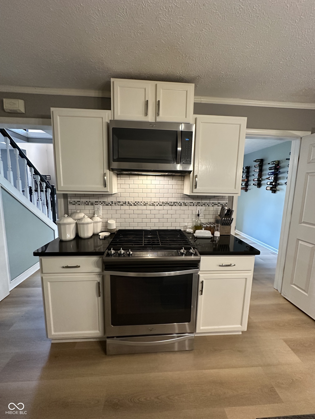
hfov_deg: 85.7
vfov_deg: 102.1
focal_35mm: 14
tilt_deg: -7.7
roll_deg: -2.5
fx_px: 170
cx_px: 158
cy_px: 210
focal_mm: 2.22
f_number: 2.2
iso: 400
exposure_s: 1/60
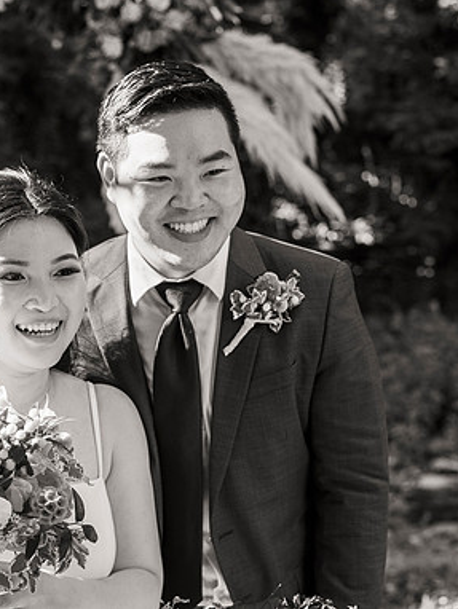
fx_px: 1286
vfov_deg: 26.7
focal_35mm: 73
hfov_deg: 20.2
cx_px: 199
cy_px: 302
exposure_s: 1/640
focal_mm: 50
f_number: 4
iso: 1000
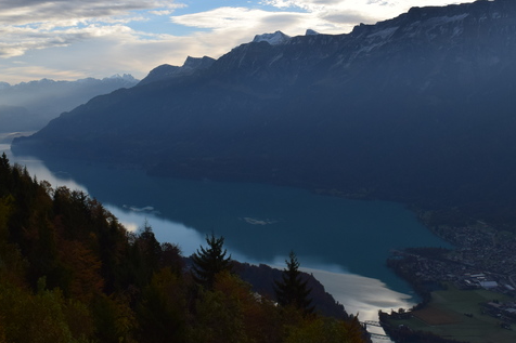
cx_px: 262
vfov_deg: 25.7
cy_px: 97
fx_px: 745
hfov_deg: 38.2
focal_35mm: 52
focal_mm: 22
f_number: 11
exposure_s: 1/500
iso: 320
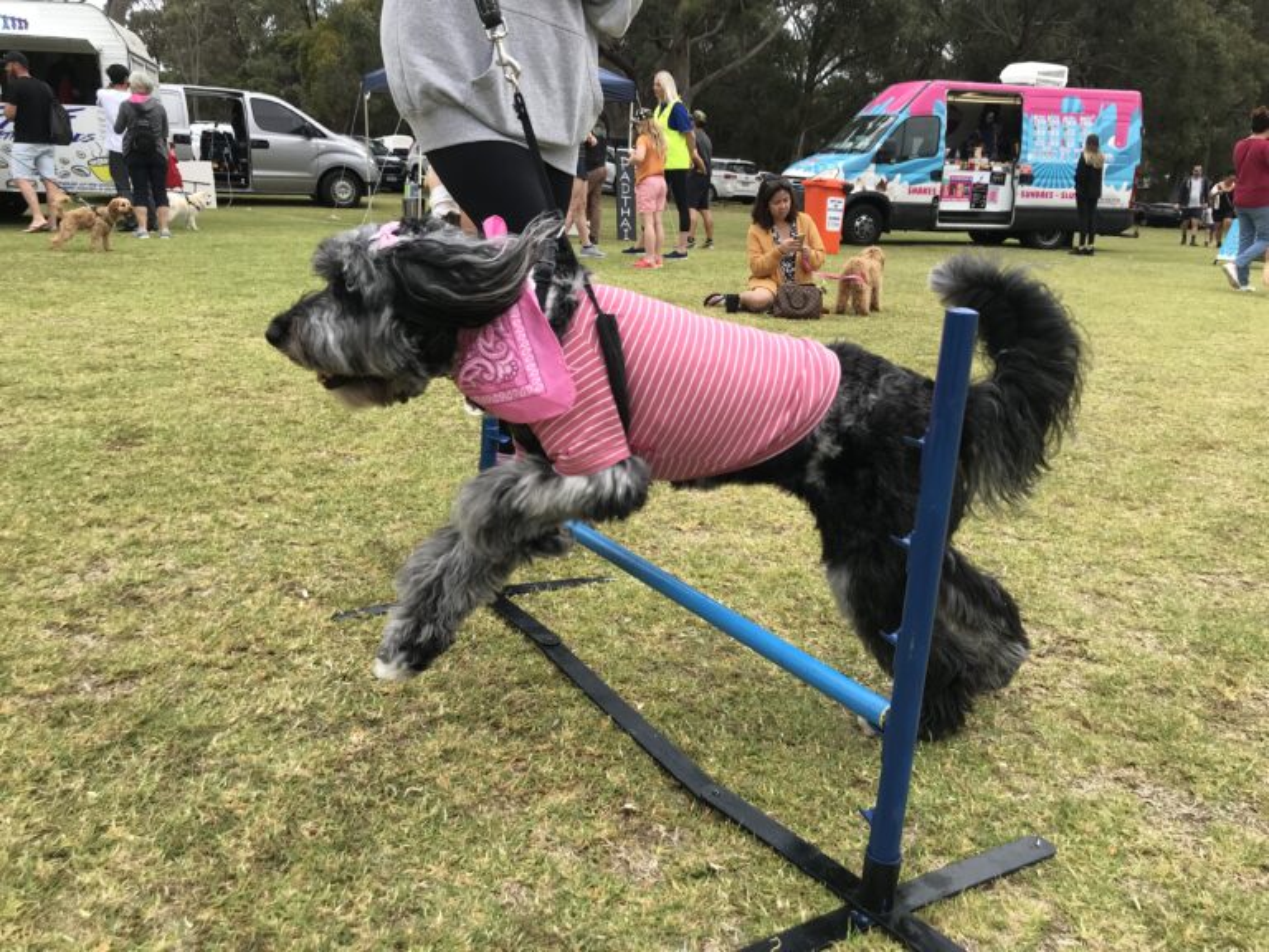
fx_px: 1026
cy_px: 476
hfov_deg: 63.4
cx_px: 634
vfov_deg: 49.7
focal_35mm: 28
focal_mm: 3.99
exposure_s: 1/1389
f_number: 1.8
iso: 20
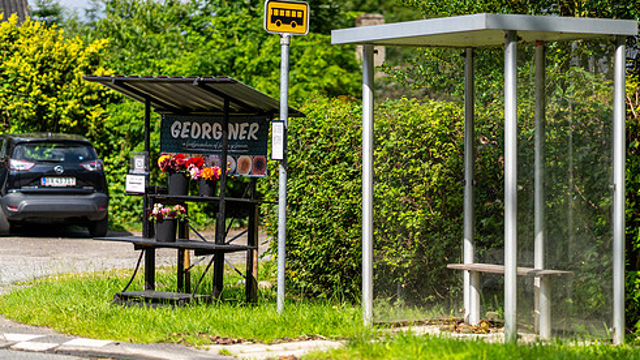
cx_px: 368
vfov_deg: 11.3
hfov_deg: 20.0
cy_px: 188
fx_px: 1816
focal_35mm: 107
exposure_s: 1/2500
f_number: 1.4
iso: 50
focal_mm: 85
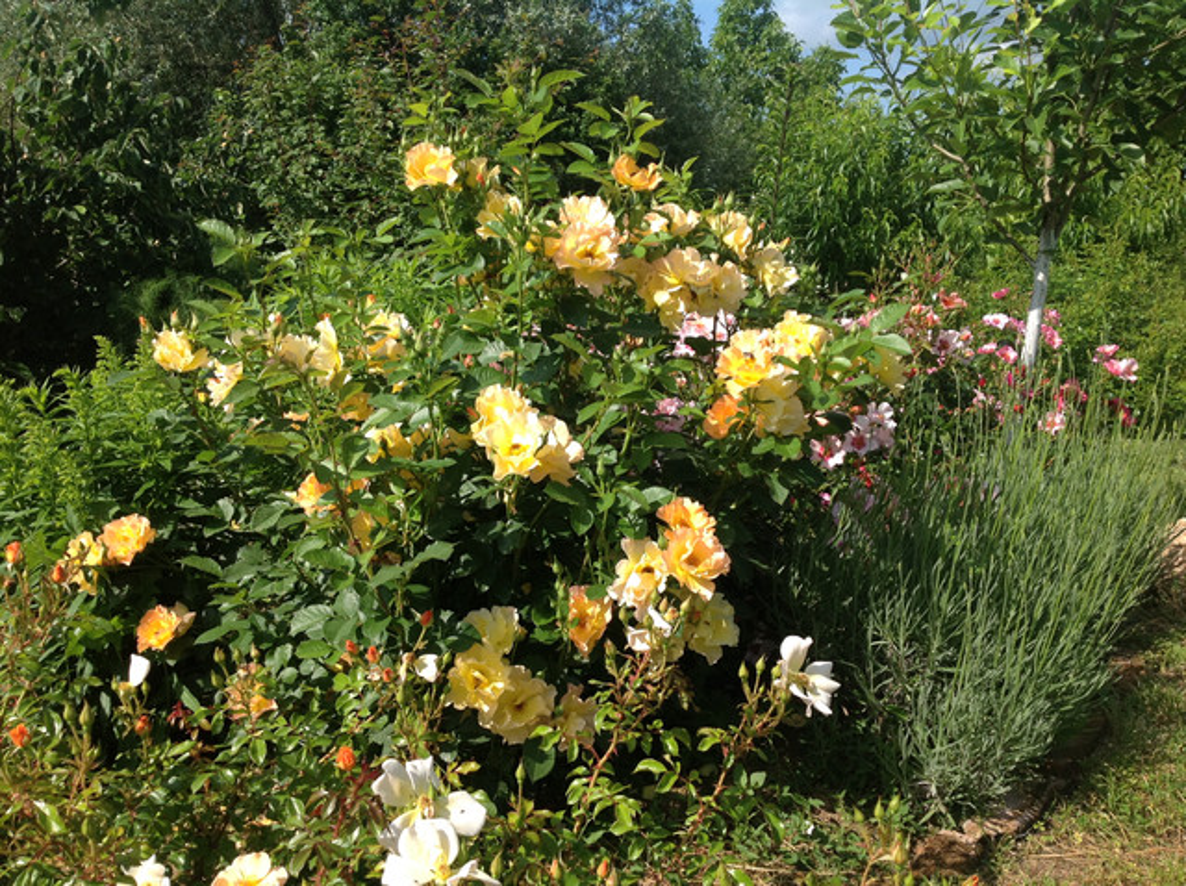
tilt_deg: -9.1
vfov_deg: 40.6
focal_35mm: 35
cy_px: 443
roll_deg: -1.8
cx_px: 593
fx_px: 1197
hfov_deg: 52.7
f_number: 2.4
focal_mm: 4.28
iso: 50
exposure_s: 1/1374
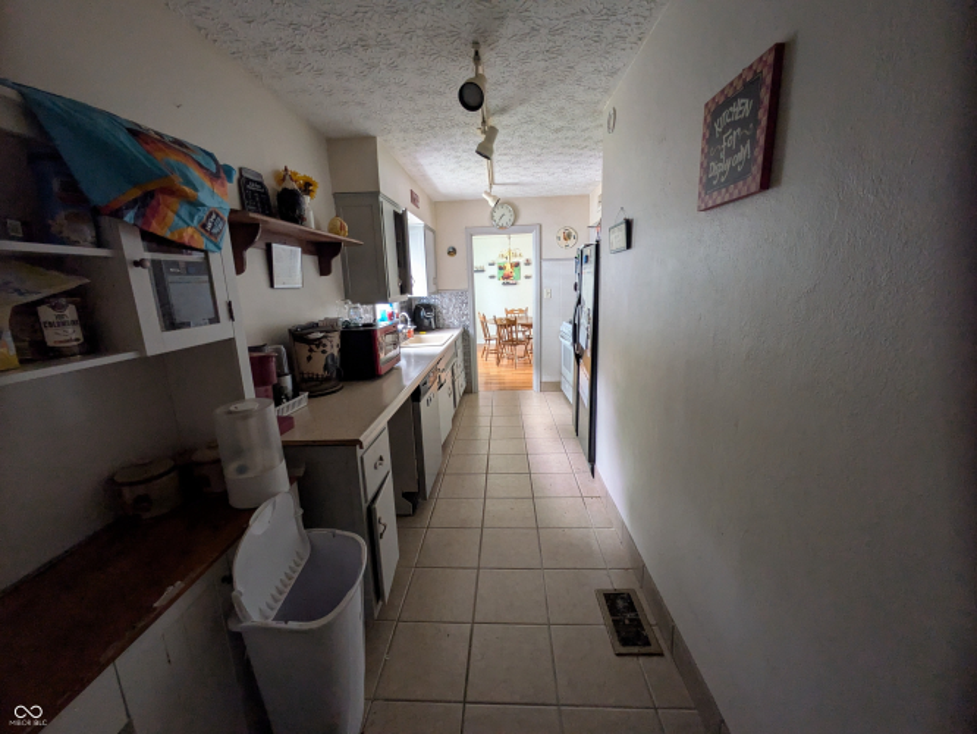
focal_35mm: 14
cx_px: 488
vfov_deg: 85.7
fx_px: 395
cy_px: 367
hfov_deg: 102.0
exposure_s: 1/24
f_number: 2.2
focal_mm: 1.83
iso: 238
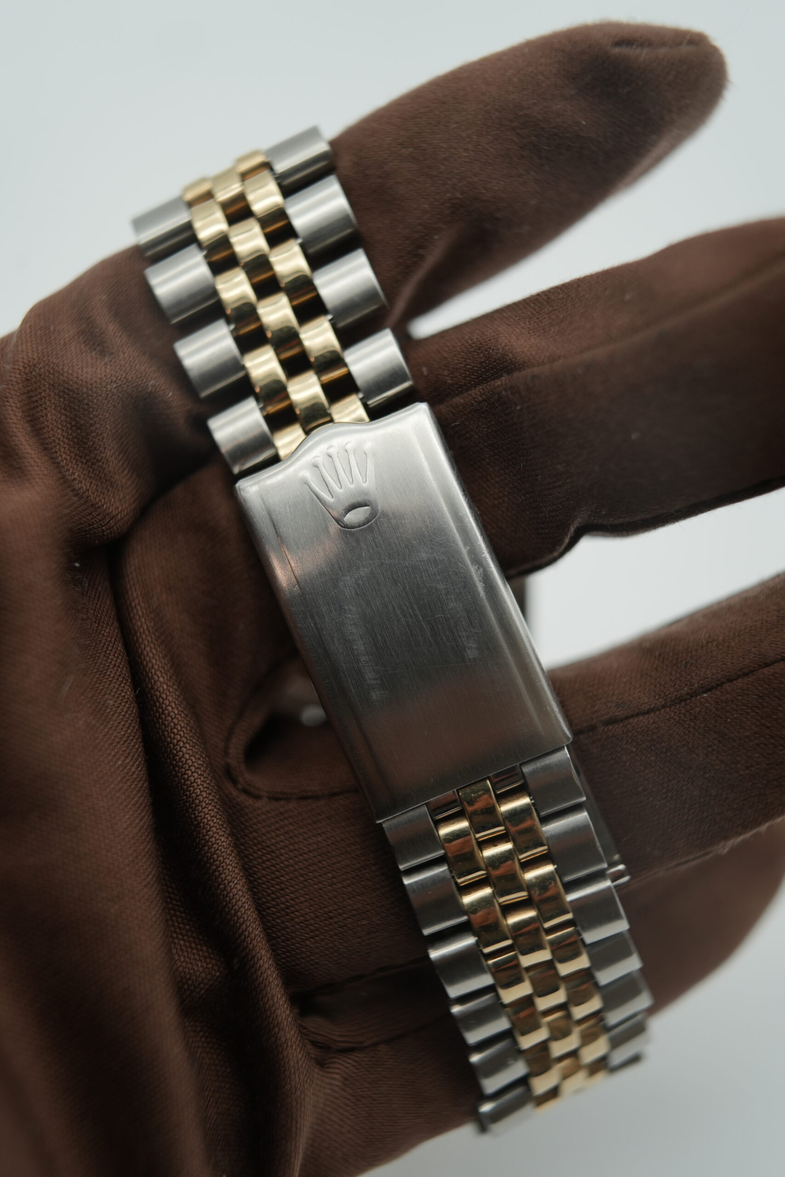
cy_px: 588
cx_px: 392
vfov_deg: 54.4
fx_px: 1145
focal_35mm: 35
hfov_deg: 37.9
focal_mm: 35
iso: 400
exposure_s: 1/250
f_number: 5
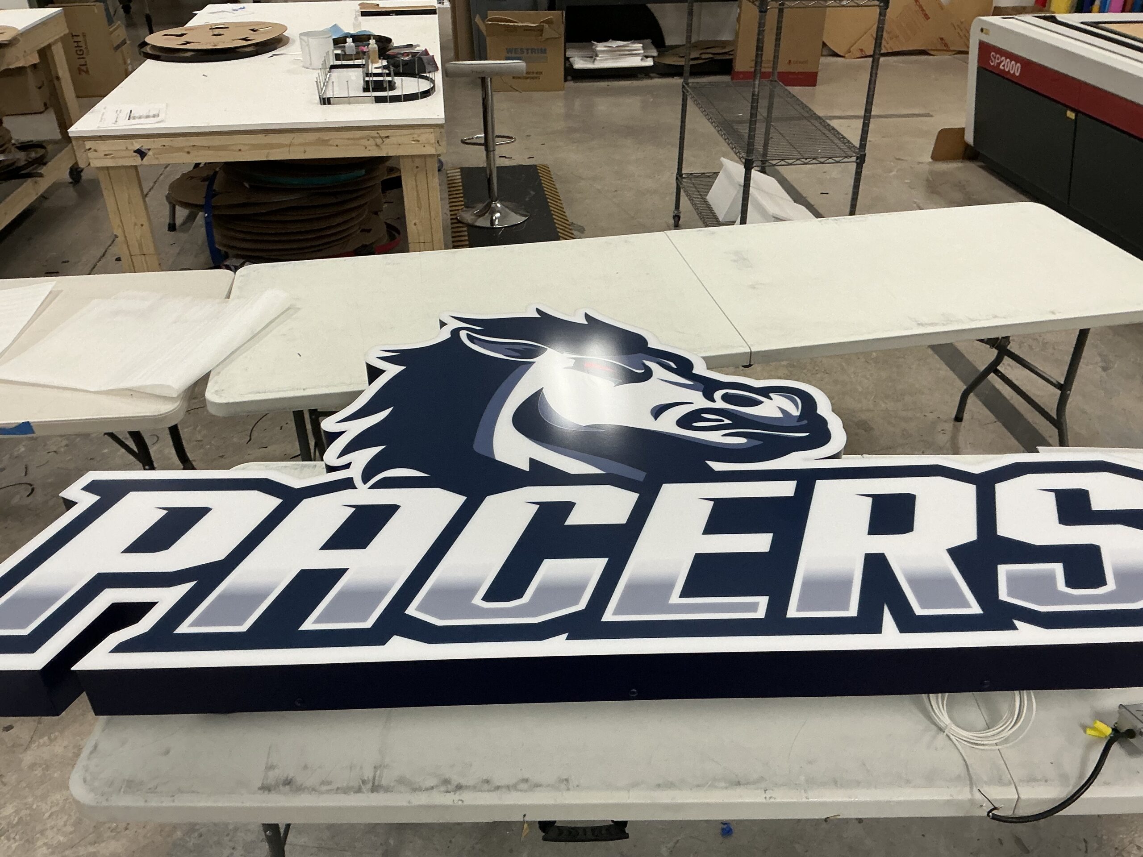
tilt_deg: -32.9
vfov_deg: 49.7
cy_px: 428
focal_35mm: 28
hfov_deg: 63.4
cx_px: 572
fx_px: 925
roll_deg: -0.5
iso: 100
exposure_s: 1/60
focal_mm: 3
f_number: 1.8
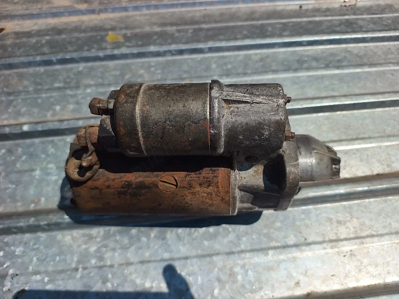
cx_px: 200
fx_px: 277
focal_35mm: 24
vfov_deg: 56.8
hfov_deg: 71.6
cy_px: 150
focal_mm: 5.89
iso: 107
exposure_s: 1/10000
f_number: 1.4
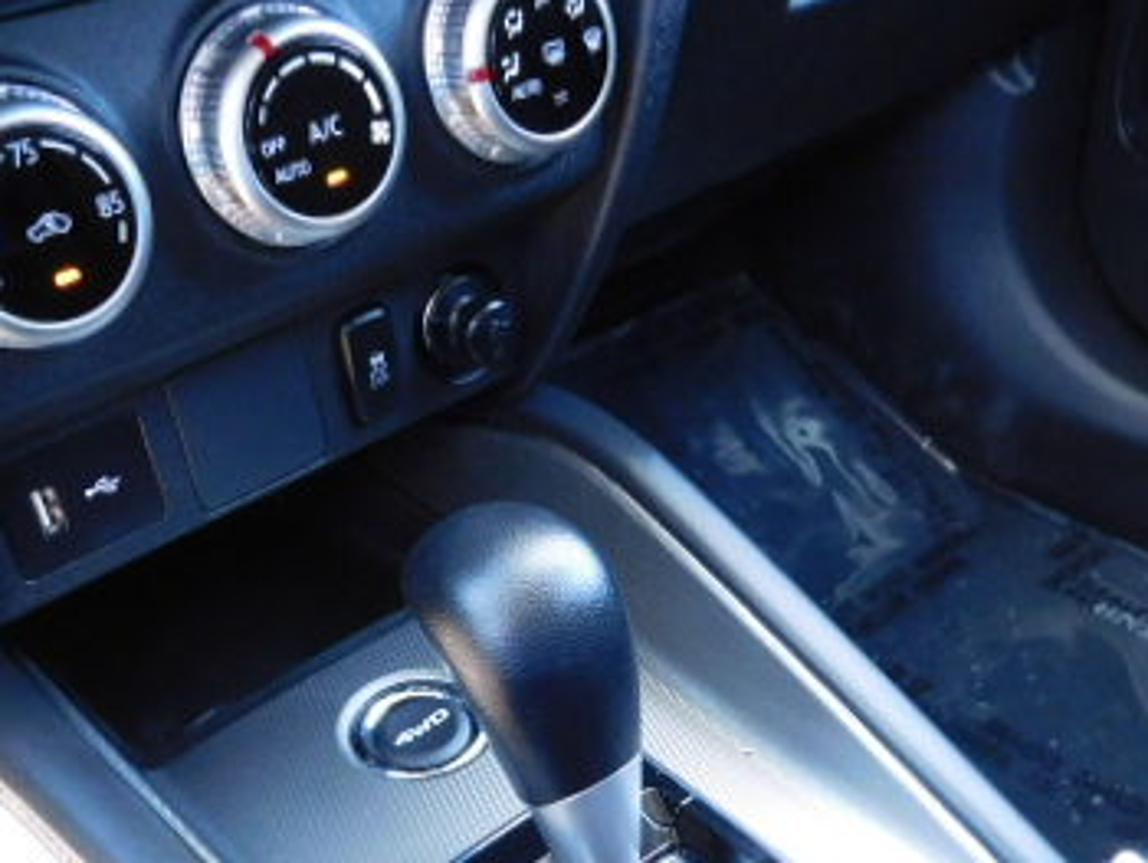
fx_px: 1394
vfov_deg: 33.5
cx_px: 577
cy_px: 679
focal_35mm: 42
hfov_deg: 44.8
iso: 400
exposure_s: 1/25
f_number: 3
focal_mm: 4
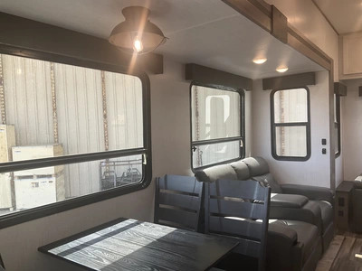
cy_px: 136
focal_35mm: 29
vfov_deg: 48.2
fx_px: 303
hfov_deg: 61.7
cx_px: 181
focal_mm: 3
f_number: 1.8
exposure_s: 1/122
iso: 50
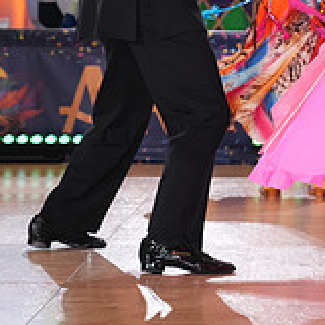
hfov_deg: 8.9
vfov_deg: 8.9
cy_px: -64
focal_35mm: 194
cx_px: 431
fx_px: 2061
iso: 2500
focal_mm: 63
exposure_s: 1/500
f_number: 4
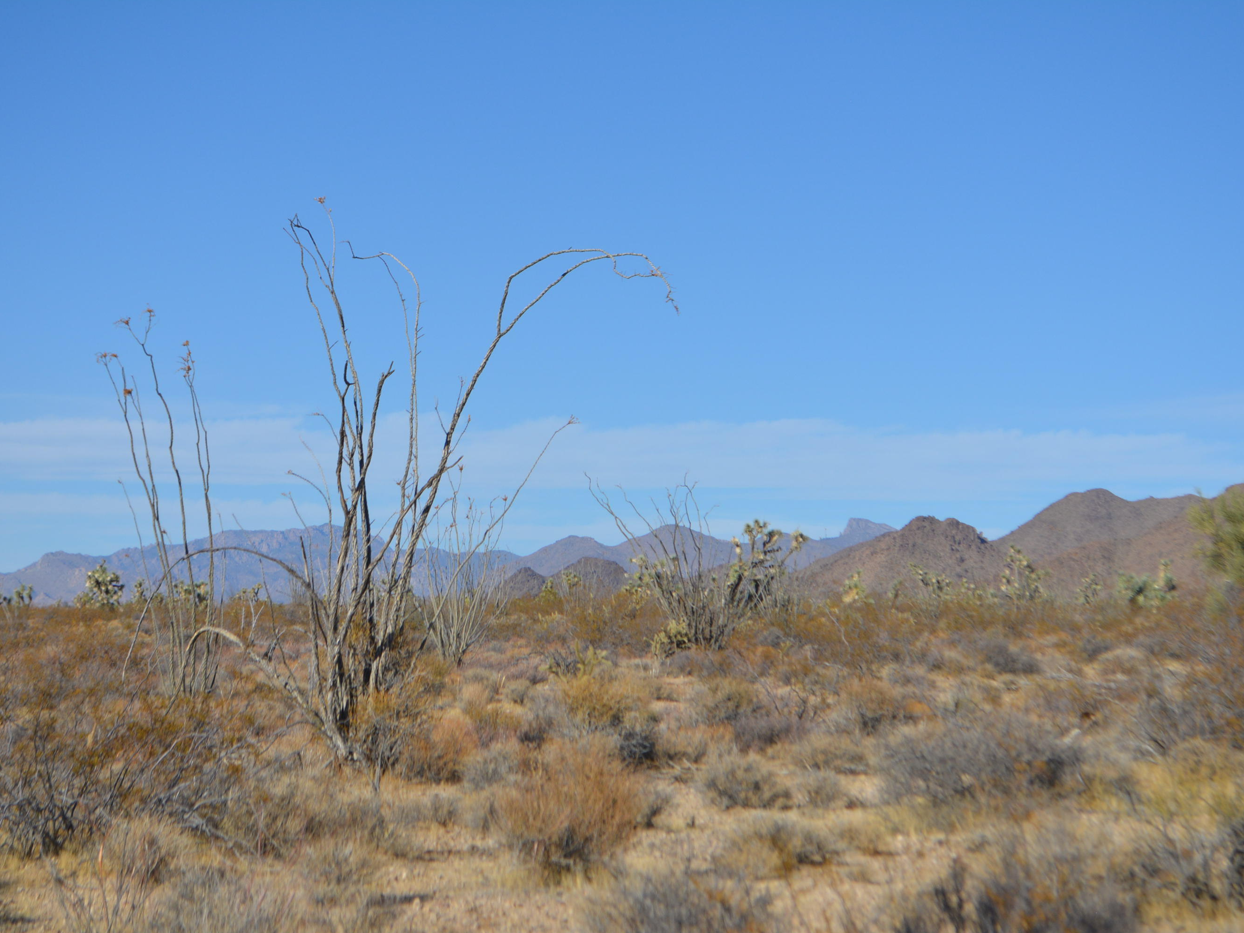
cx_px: 603
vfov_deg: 16.5
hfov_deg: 21.9
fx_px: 3218
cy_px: 466
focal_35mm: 90
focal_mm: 55
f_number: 7.1
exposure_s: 1/2000
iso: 400
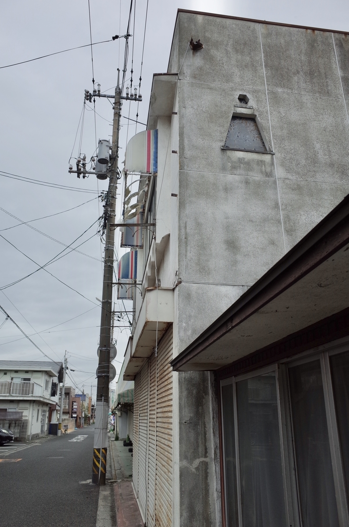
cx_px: 174
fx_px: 409
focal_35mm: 28
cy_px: 264
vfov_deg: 65.6
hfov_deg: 46.2
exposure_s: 1/250
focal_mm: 18.3
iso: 200
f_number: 5.6
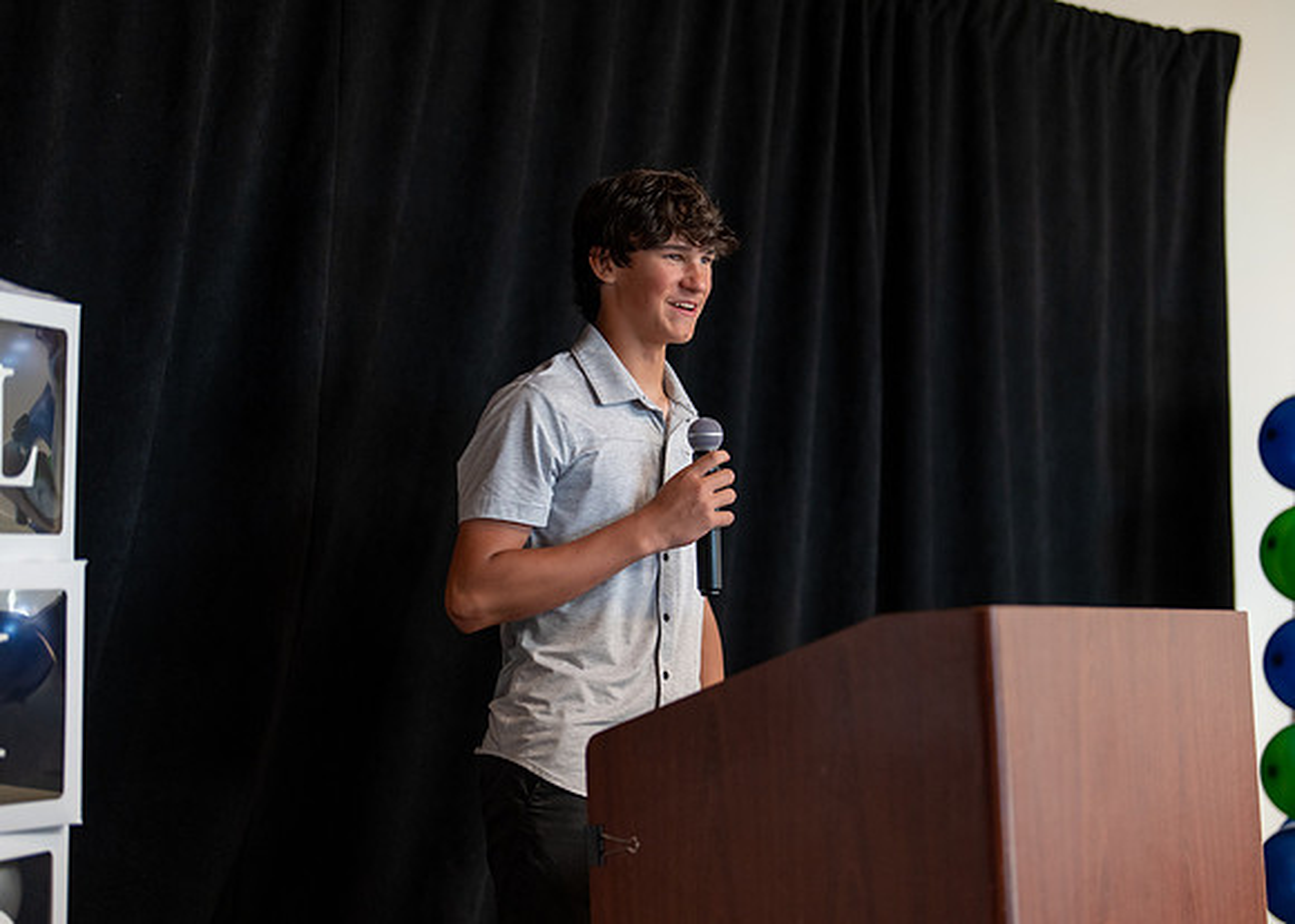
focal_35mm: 61
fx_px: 2258
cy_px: 540
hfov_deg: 32.0
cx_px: 622
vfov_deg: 23.1
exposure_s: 1/320
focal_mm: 50
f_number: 1.2
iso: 640
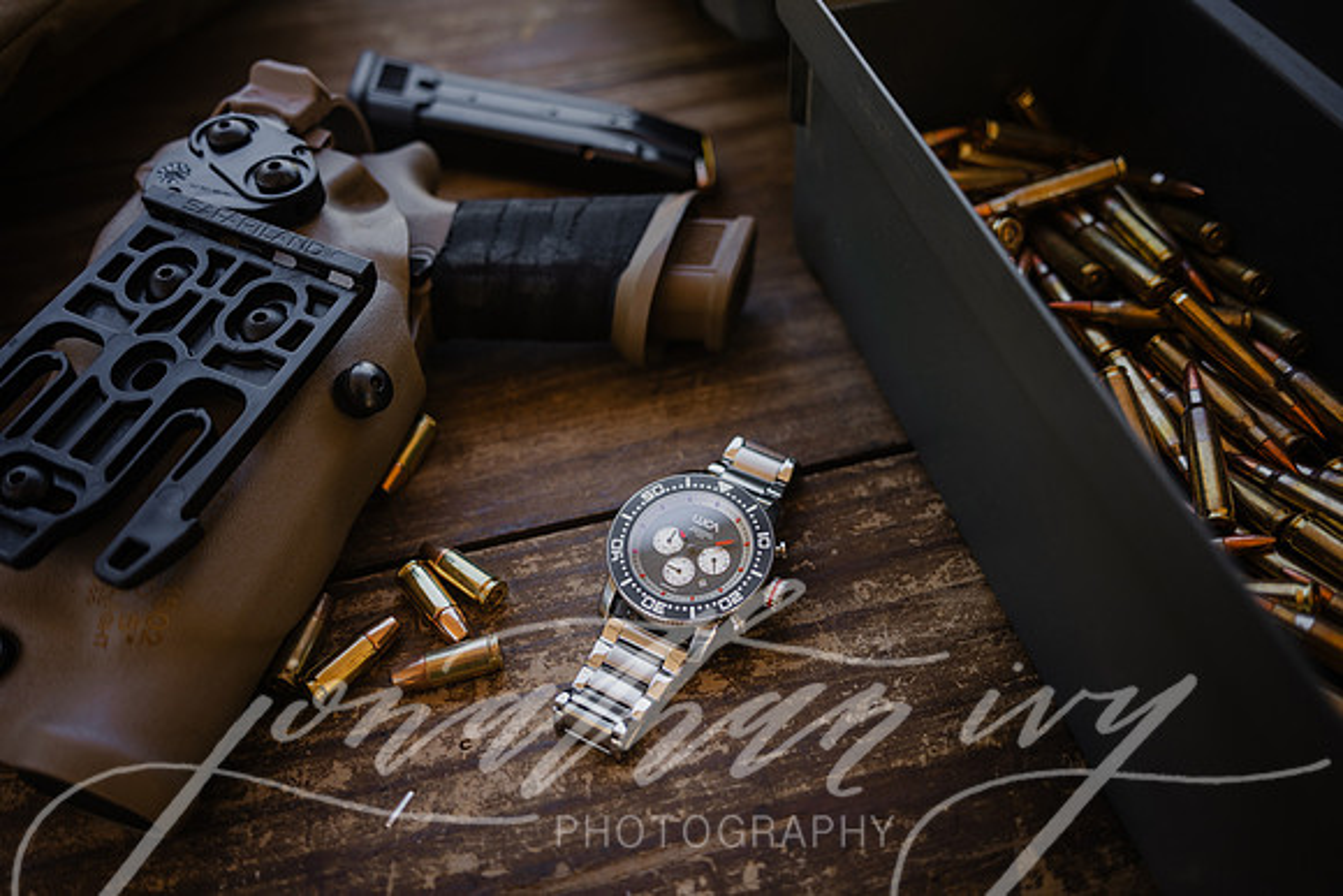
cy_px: 448
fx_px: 970
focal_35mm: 26
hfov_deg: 69.4
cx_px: 672
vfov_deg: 49.6
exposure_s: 1/125
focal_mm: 26
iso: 100
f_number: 2.8
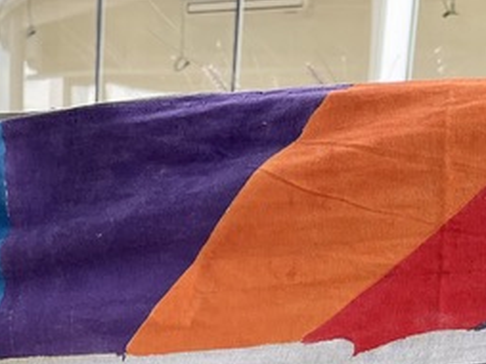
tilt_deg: -16.5
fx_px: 1473
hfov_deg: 18.0
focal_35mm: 105
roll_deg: -0.1
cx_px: -65
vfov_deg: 12.7
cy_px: 674
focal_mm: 5.1
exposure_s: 1/158
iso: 40
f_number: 1.6
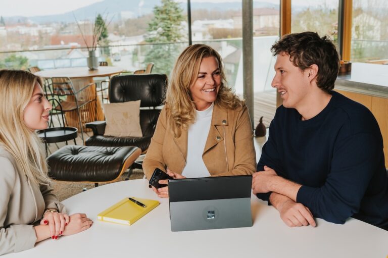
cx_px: 194
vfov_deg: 35.0
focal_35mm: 38
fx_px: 409
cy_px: 129
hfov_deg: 50.7
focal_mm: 38
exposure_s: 1/160
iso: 125
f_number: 4.5
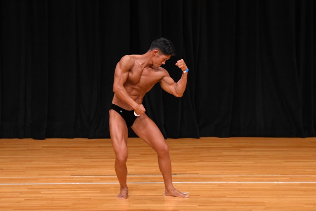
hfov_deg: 7.6
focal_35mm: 270
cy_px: 106
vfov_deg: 5.1
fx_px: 2369
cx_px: 158
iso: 3200
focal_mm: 180
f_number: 5.6
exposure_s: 1/400
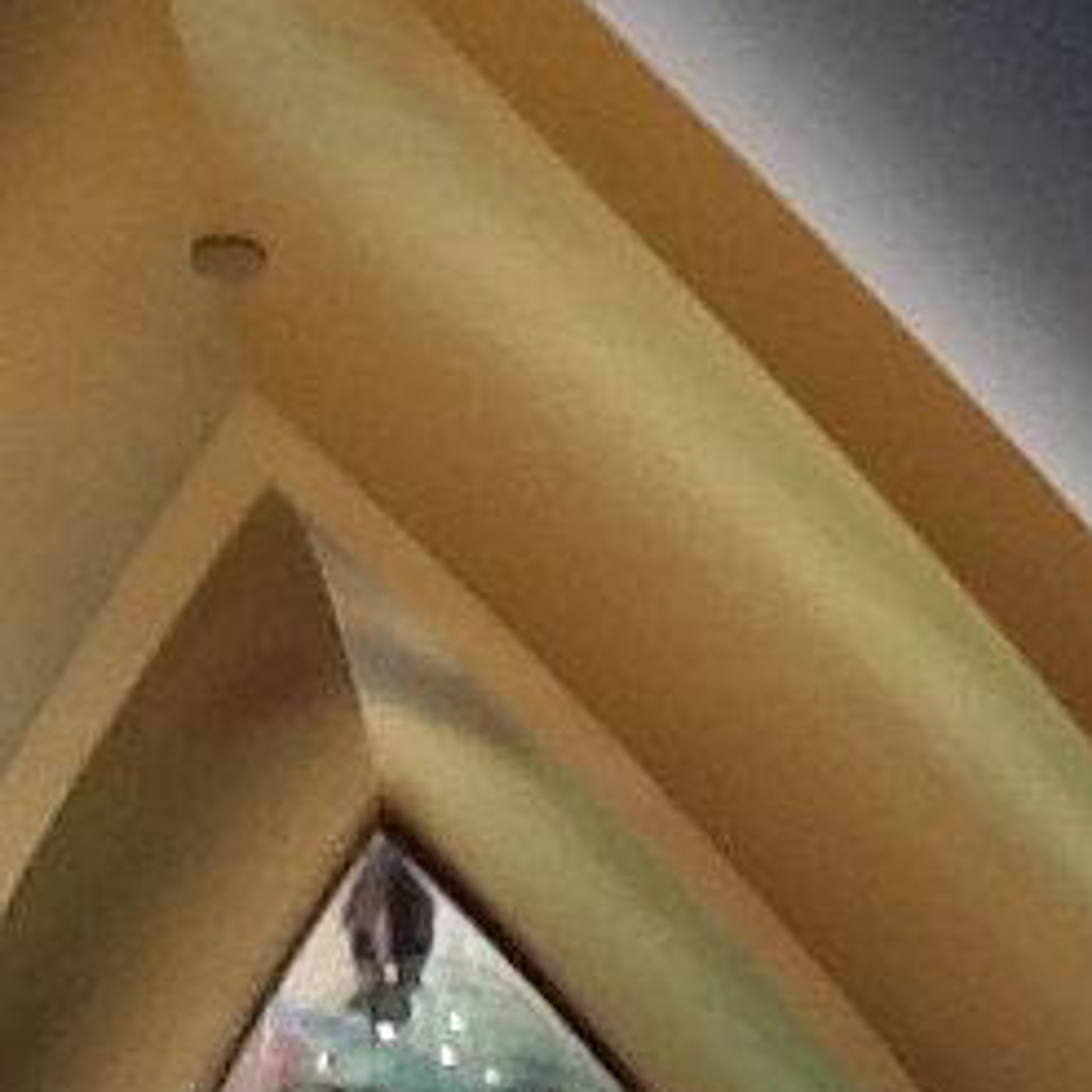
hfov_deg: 11.6
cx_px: 389
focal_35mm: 151
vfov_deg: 11.2
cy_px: 1472
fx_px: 5389
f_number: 2.4
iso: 50
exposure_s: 1/30
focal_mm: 2.03
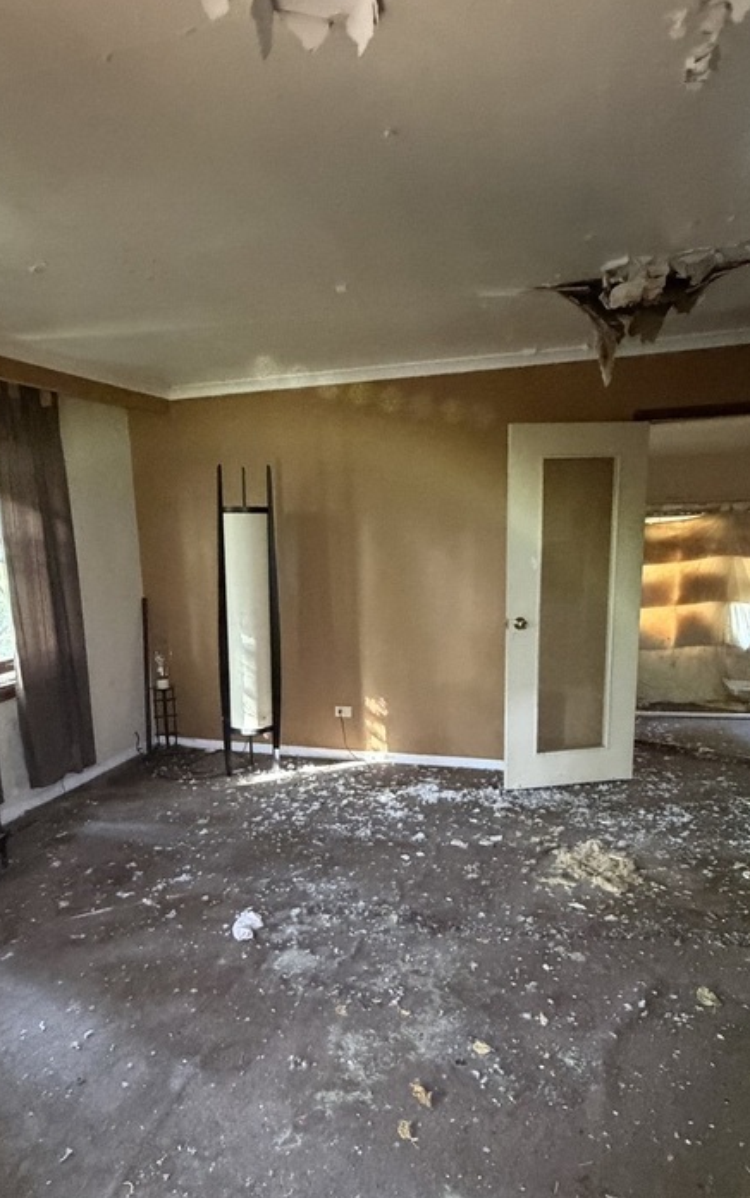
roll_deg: +0.8
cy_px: 700
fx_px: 752
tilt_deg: -12.4
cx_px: 344
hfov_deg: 53.0
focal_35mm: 23
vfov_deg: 76.5
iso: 1250
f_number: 2.2
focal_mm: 2.22
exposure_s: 1/36
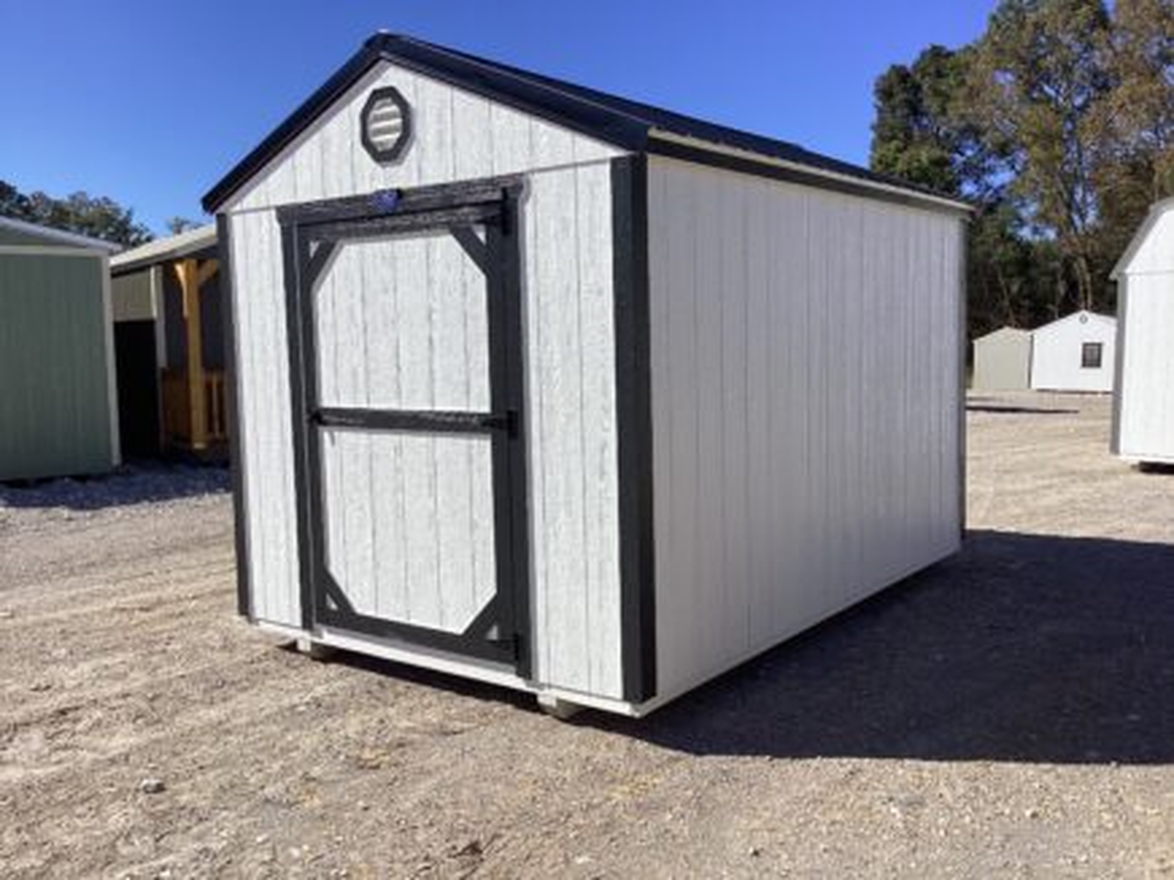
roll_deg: -1.6
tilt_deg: -6.7
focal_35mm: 31
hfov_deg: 58.4
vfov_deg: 45.4
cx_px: 587
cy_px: 440
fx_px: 1051
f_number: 2.4
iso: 25
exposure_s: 1/2092
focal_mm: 3.3
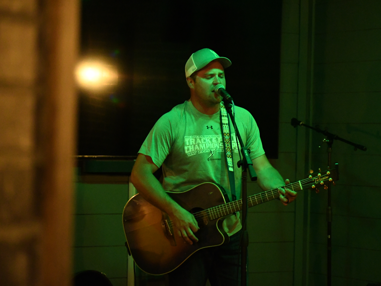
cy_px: 143
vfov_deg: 11.4
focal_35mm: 130
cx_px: 202
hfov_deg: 15.2
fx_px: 1431
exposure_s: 1/100
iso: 10000
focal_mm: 80
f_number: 4.8
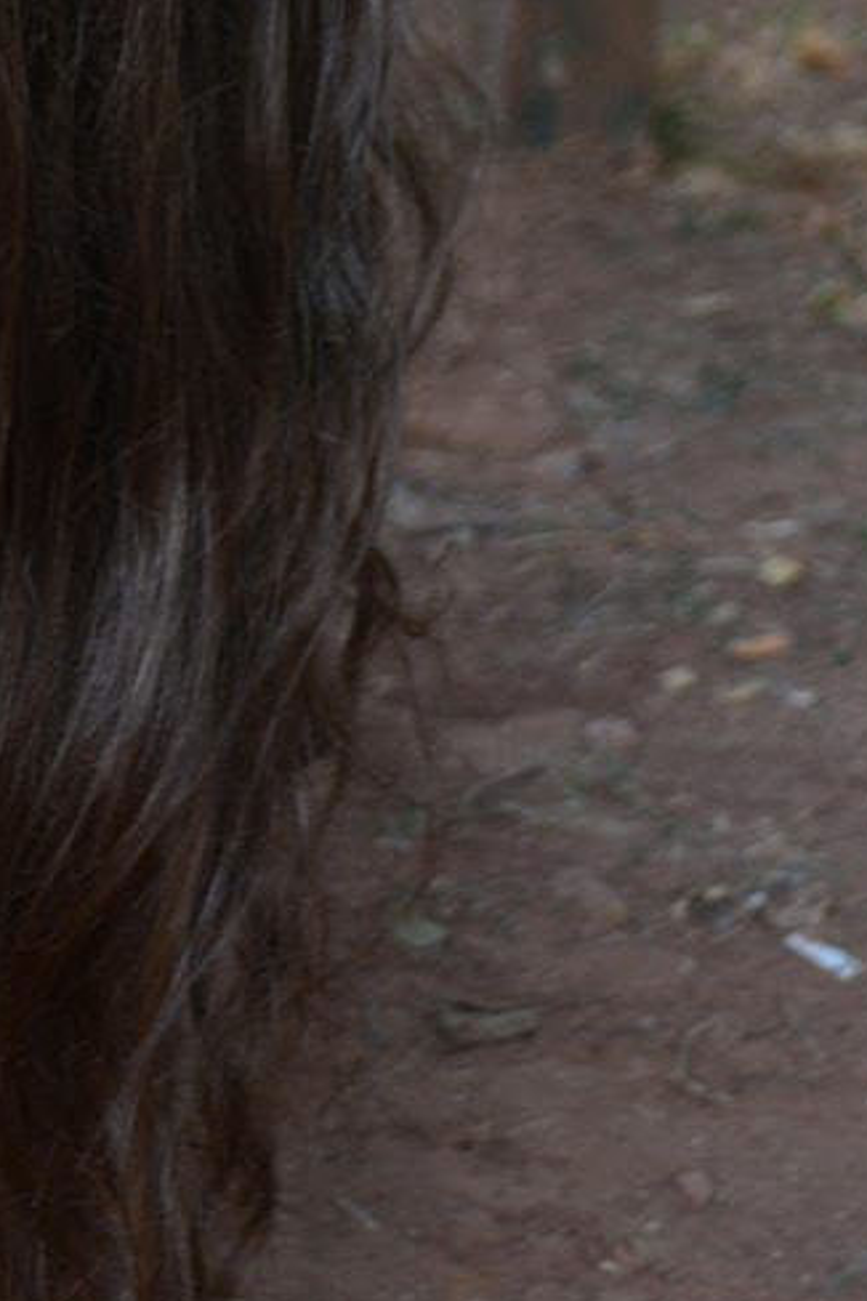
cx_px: -102
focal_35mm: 108
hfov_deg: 12.5
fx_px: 3901
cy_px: -343
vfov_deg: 17.8
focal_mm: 22
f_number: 4
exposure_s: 1/25
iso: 100
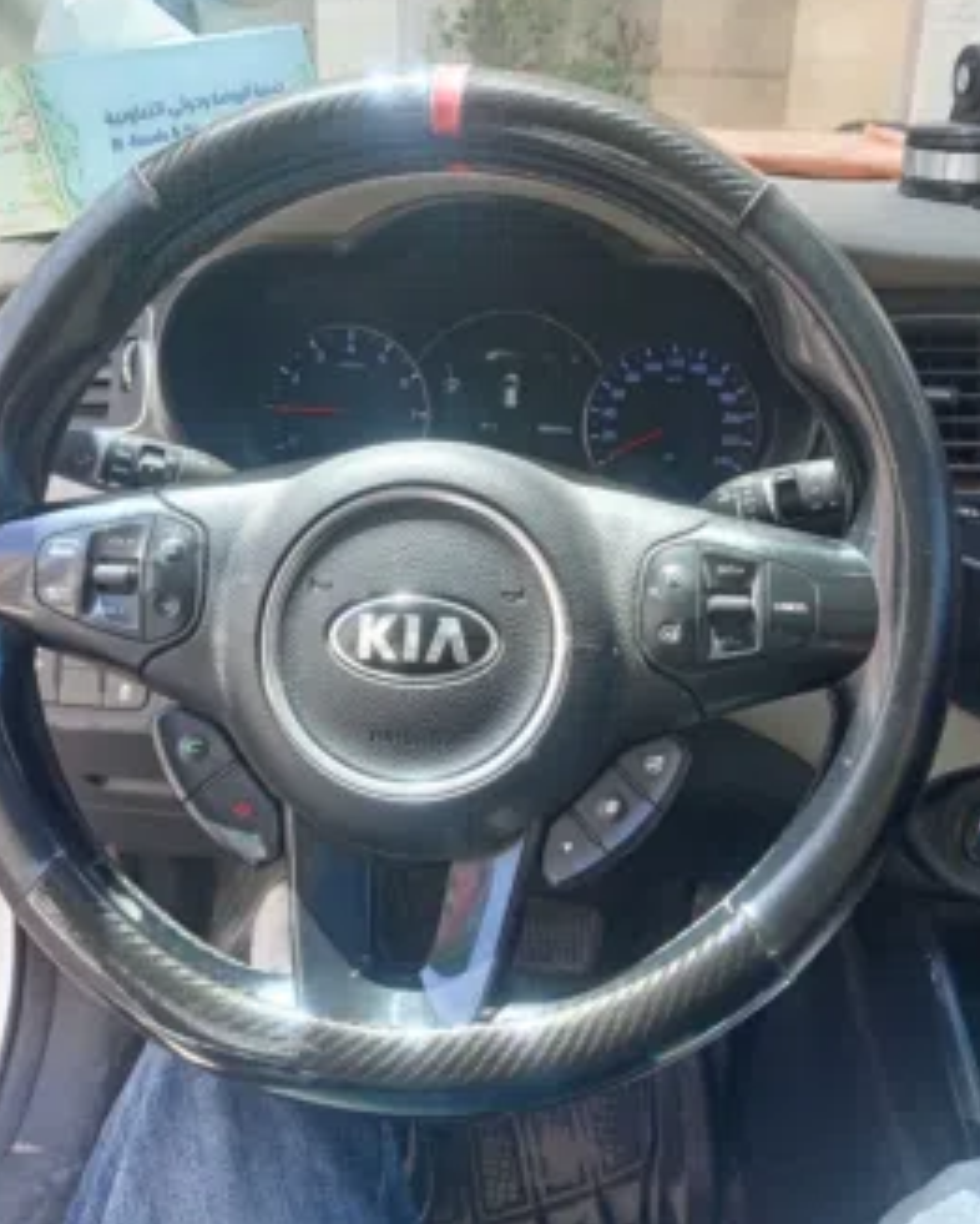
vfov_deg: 57.0
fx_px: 1123
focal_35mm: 31
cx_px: 535
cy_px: 543
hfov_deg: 47.1
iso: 162
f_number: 1.8
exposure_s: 1/100
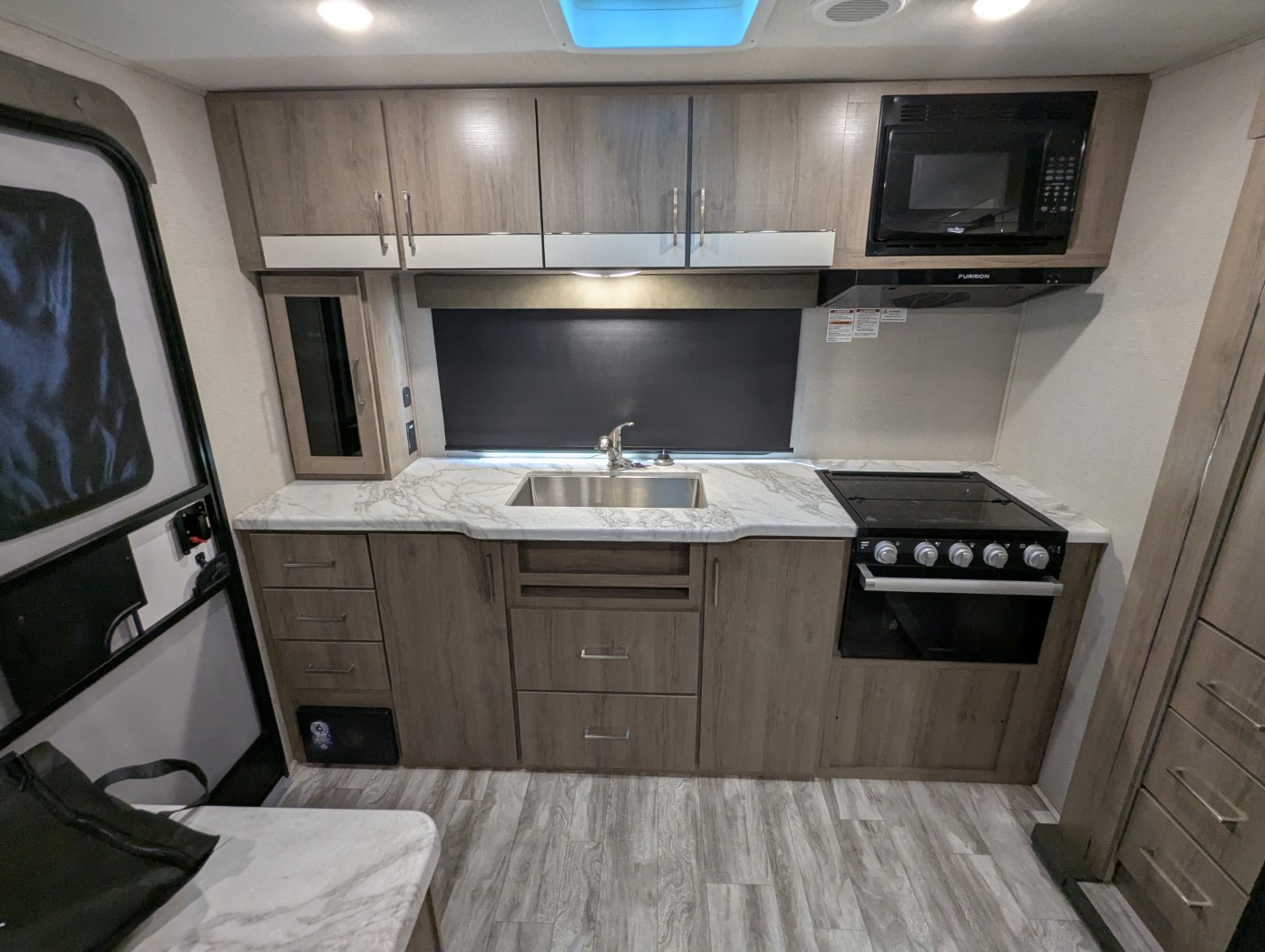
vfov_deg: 78.2
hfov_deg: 94.4
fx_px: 585
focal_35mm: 16
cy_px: 476
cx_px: 632
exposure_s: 1/52.6
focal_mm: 2.35
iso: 210
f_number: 2.2
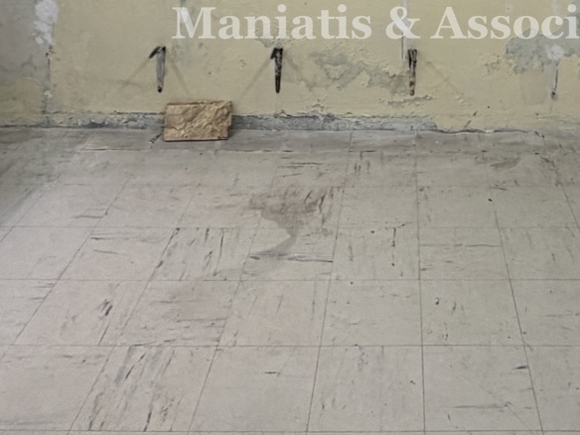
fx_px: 771
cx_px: 419
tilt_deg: -2.3
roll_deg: +0.6
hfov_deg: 40.3
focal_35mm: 46
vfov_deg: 25.1
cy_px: -192
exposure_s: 1/100
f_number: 2.2
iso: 200
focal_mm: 2.22
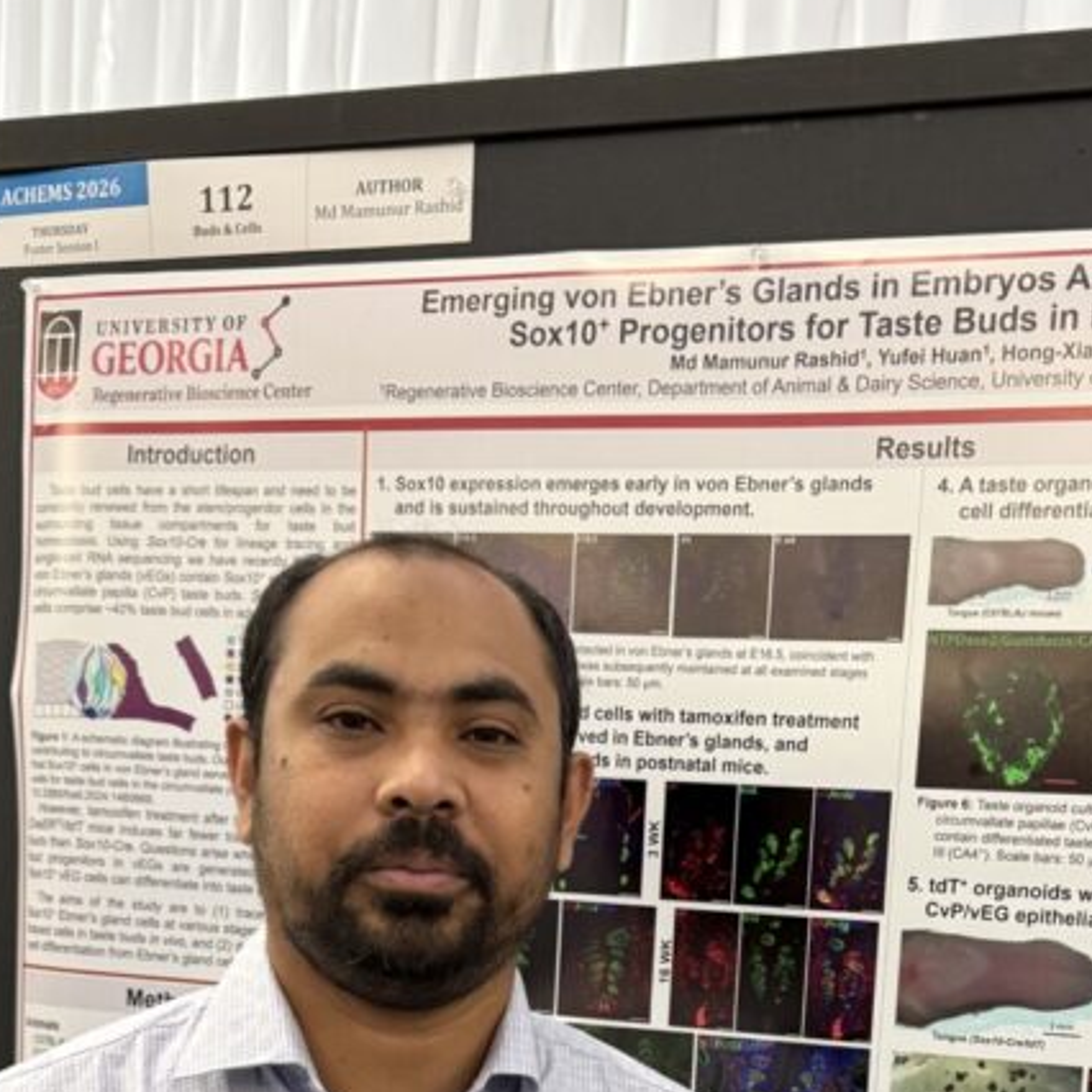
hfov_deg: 33.1
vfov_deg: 31.2
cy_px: 1066
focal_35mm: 51
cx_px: 741
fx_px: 1820
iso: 400
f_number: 1.78
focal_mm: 6.76
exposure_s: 1/60
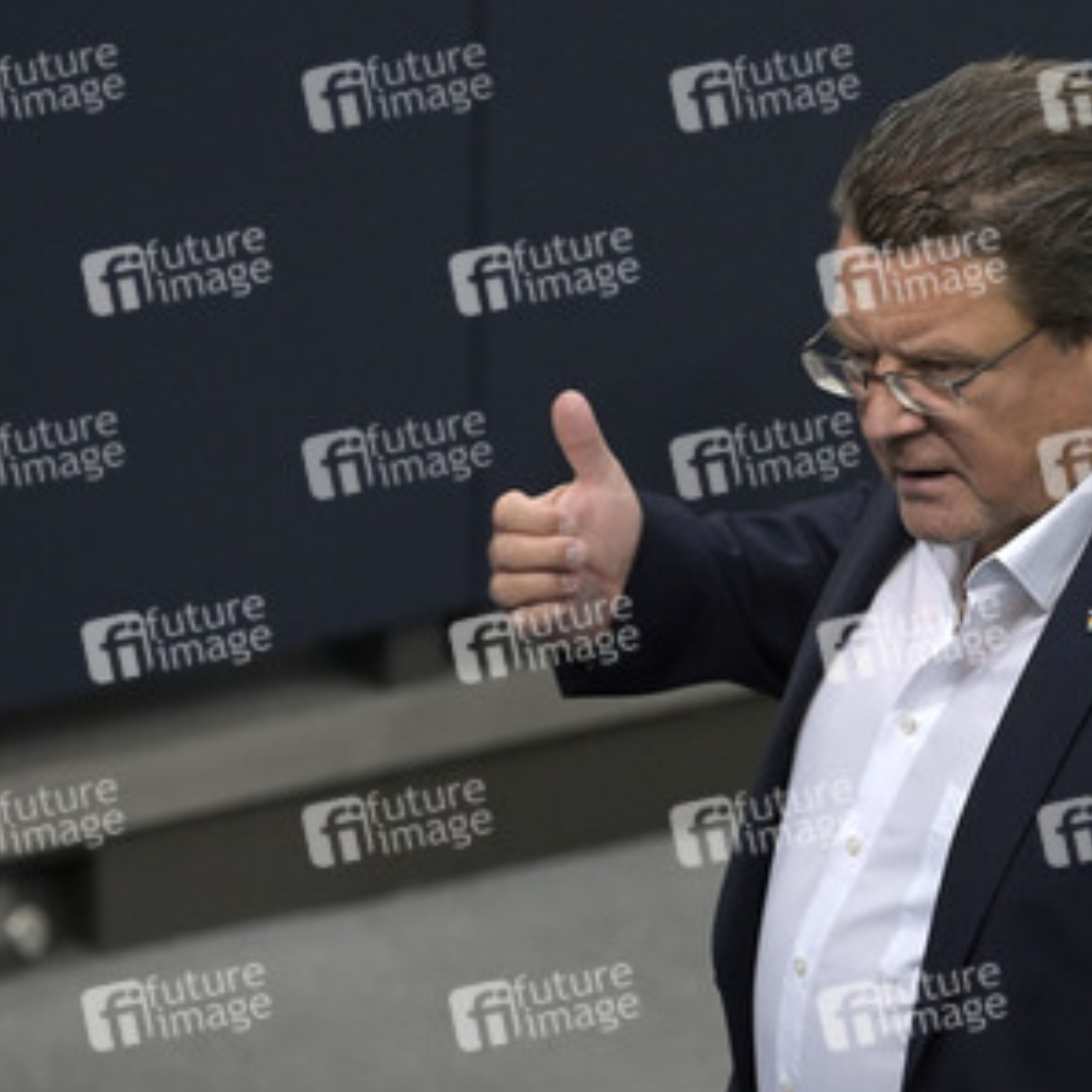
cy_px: 548
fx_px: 14704
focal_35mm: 412
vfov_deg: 4.3
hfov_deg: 4.3
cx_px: 814
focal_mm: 320
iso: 8000
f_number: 5.6
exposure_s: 1/320
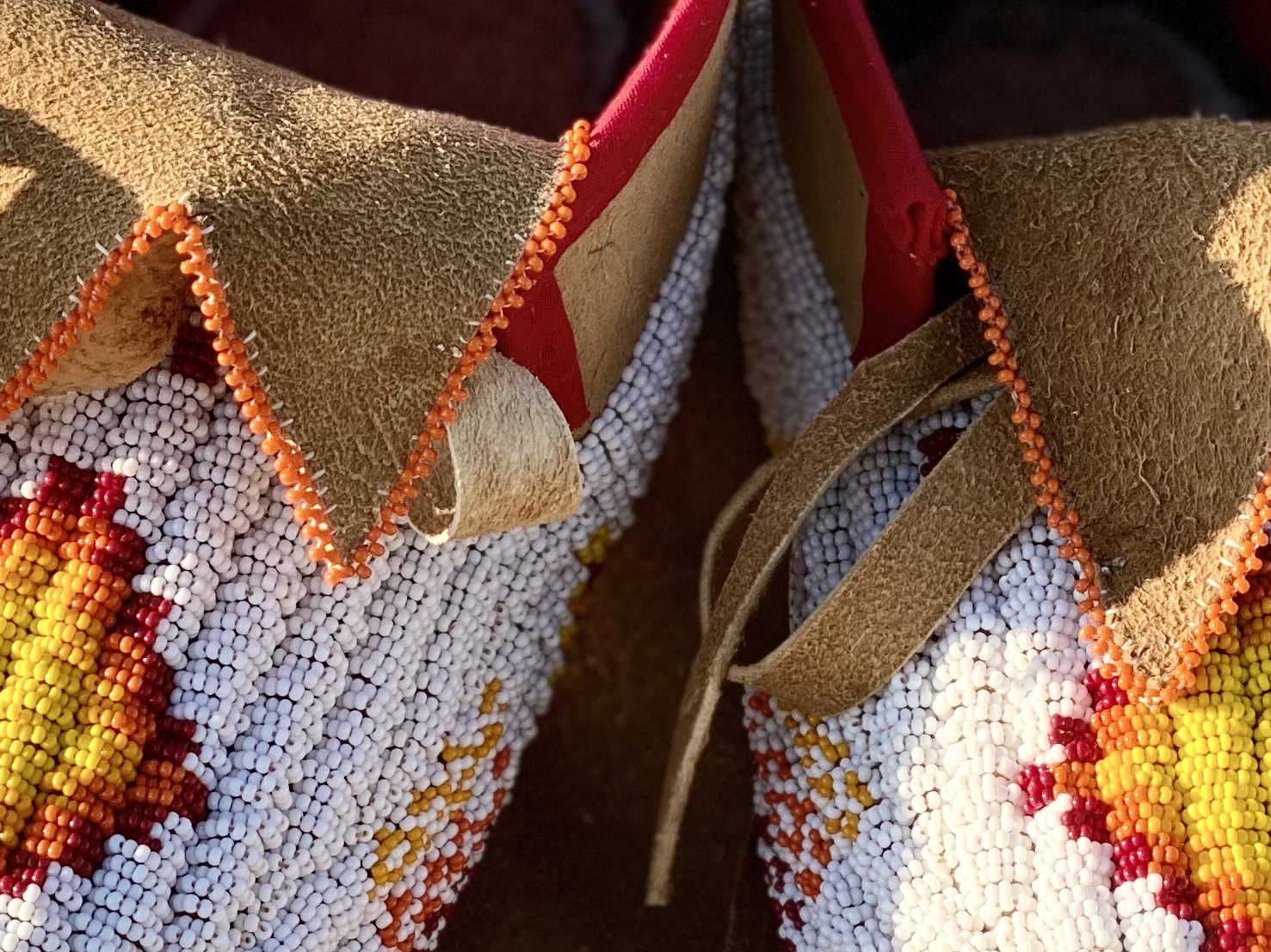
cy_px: 537
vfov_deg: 10.4
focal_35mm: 142
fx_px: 5213
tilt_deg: -35.4
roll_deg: -1.7
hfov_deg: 13.9
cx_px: 558
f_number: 2
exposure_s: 1/480
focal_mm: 6
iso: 20
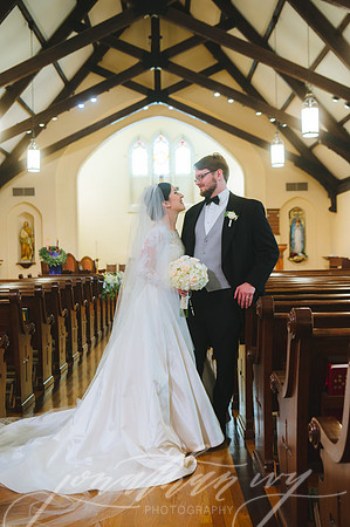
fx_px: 658
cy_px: 264
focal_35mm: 45
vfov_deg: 43.6
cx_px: 175
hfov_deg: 29.8
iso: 1600
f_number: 4
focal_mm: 45
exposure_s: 1/80
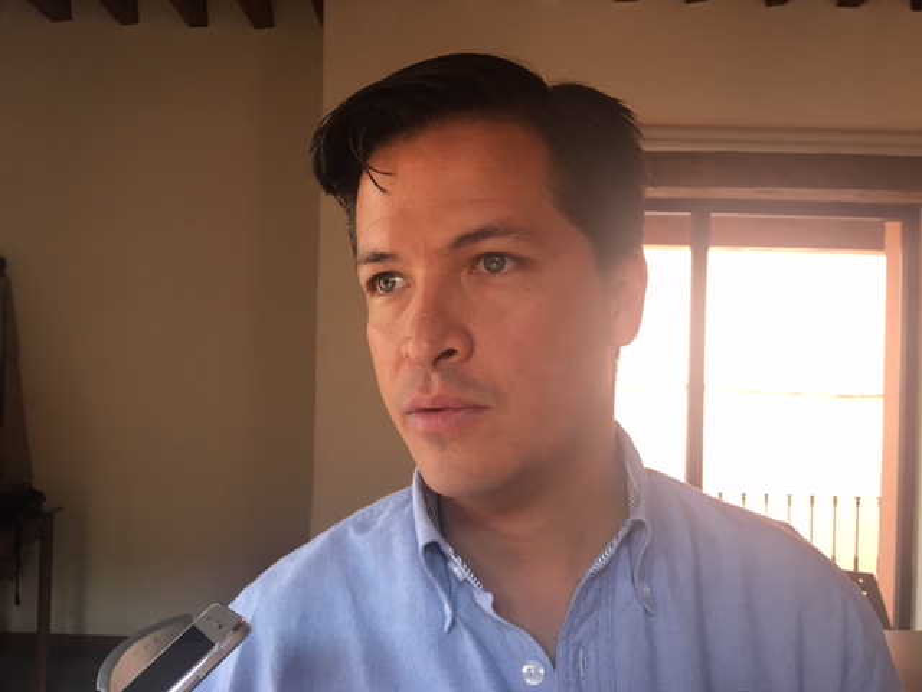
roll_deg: -2.1
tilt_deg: +1.0
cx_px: 461
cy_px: 346
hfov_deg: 61.7
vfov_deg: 48.2
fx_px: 772
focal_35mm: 29
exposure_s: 1/30
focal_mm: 4.15
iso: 32
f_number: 2.2
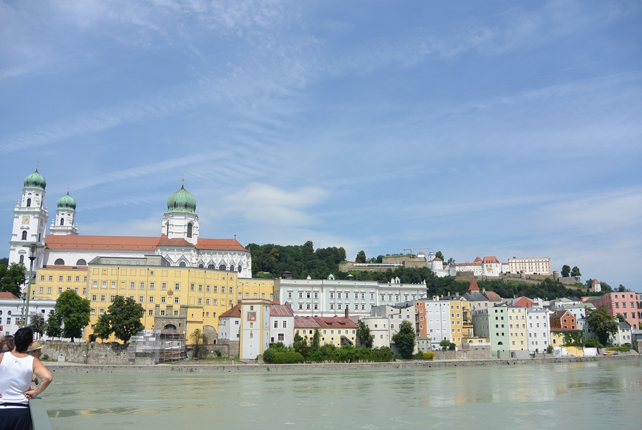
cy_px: 215
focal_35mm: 29
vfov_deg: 45.1
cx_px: 321
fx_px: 518
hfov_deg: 63.6
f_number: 4
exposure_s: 1/1600
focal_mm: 11
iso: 100
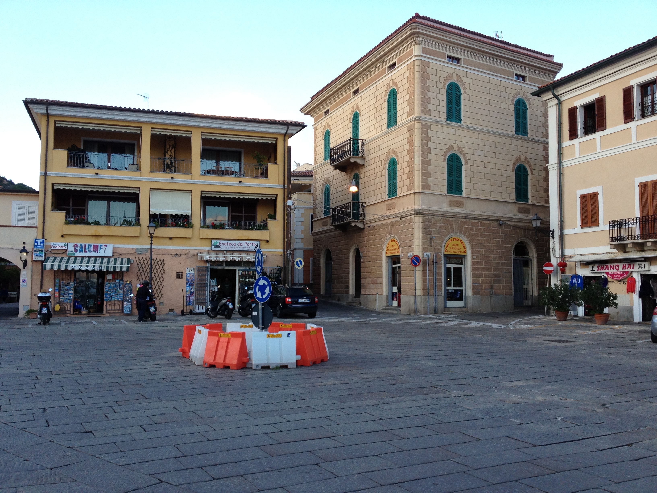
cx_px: 328
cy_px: 246
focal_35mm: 35
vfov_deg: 40.7
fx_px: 664
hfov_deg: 52.6
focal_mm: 4.28
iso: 64
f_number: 2.4
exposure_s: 1/180
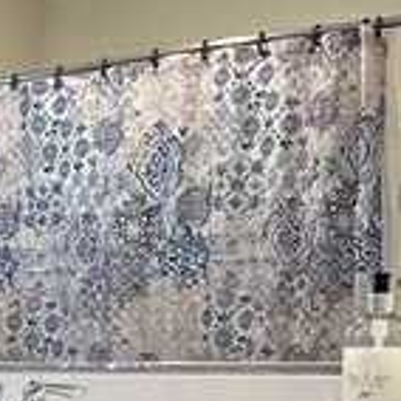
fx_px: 1166
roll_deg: -1.2
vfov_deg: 18.7
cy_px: 443
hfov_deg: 18.1
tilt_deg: -2.2
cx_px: -136
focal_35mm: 89
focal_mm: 2.22
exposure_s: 1/120
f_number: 2.2
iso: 200
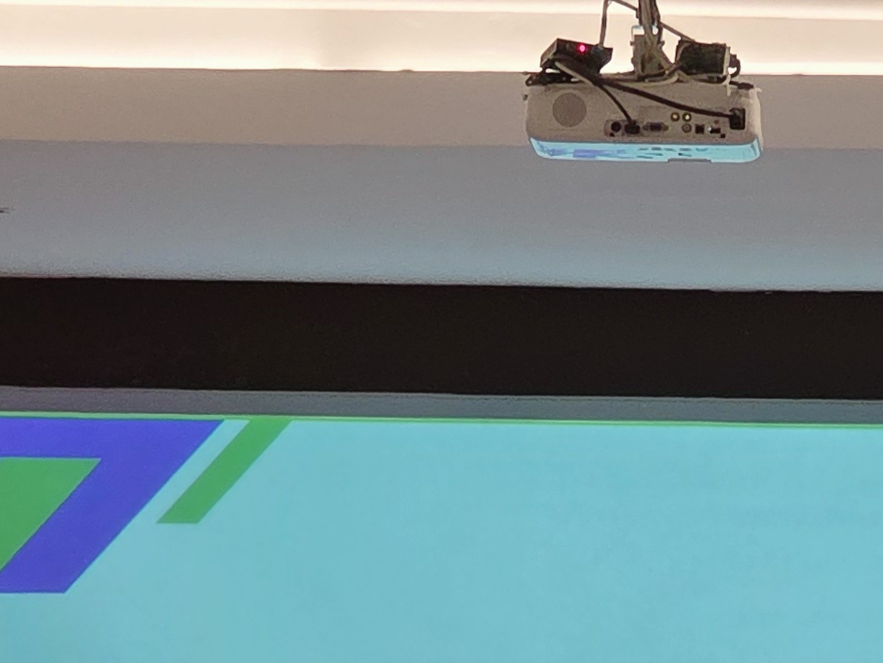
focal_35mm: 489
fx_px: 12475
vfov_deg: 3.0
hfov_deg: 4.0
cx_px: 986
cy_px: 1252
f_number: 3.4
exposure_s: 1/120
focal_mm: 18.6
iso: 500
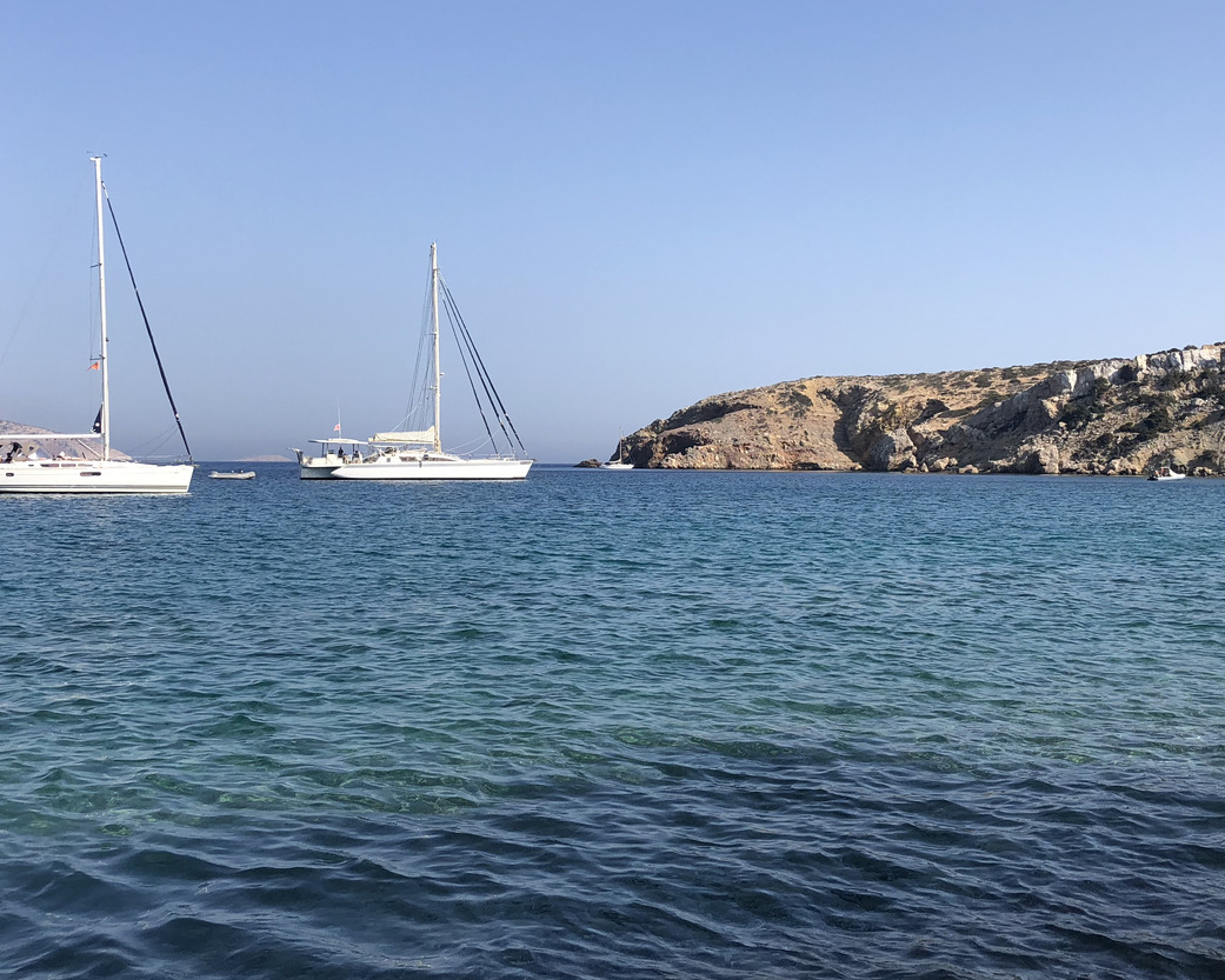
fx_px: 1523
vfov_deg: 35.6
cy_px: 441
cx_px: 650
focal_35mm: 42
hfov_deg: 43.8
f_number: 1.8
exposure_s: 1/2183
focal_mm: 4
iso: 20
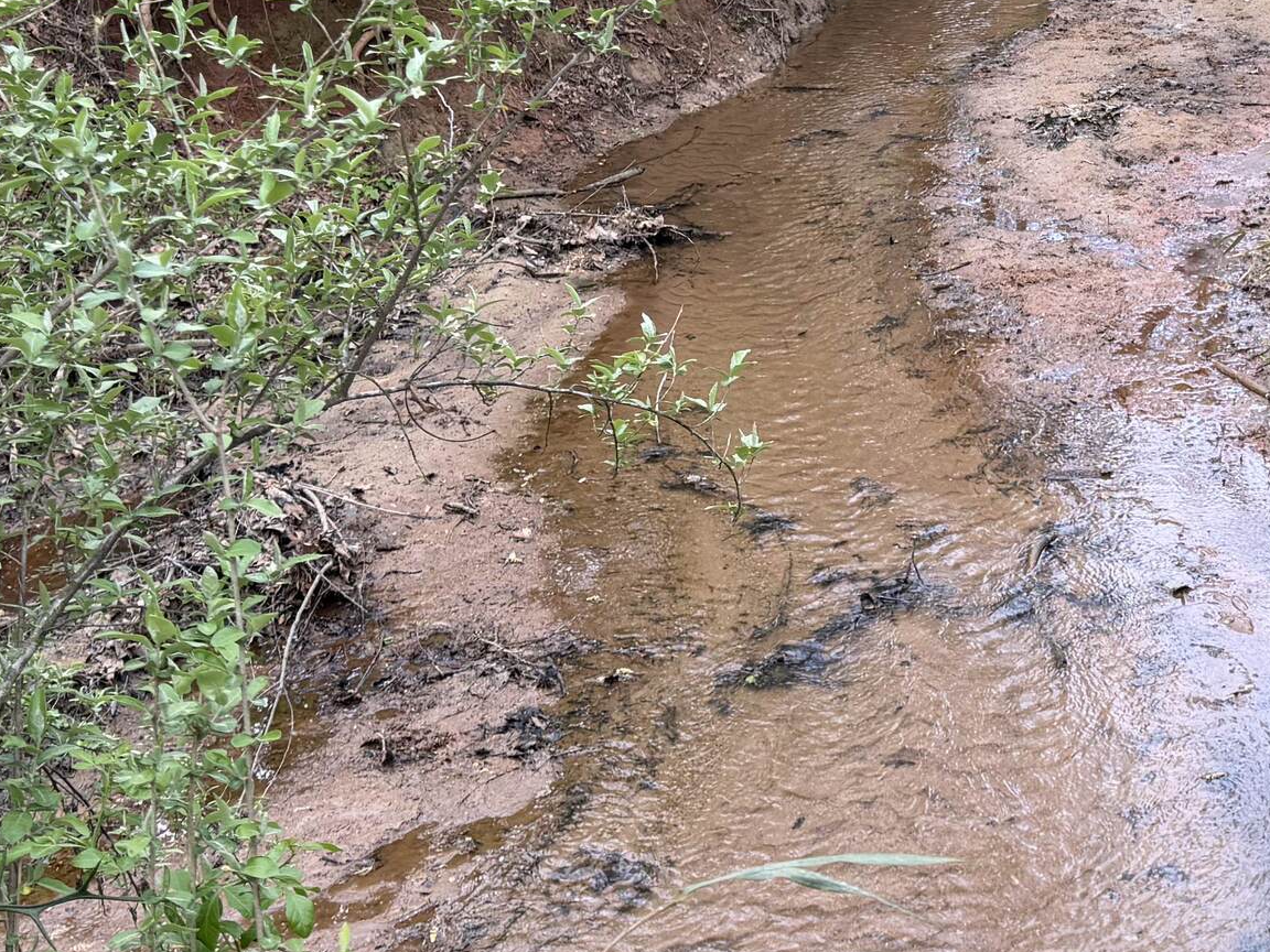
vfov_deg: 22.3
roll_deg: +1.4
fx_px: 2348
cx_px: 1107
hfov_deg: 29.2
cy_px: 76
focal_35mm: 64
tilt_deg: -12.9
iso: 64
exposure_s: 1/156
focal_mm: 6.76
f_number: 1.78
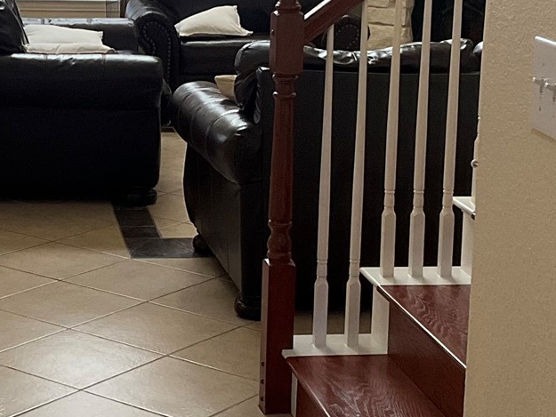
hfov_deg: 20.4
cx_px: 96
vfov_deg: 15.5
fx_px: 1526
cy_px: 111
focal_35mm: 95
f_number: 1.8
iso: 64
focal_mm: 3
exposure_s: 1/60
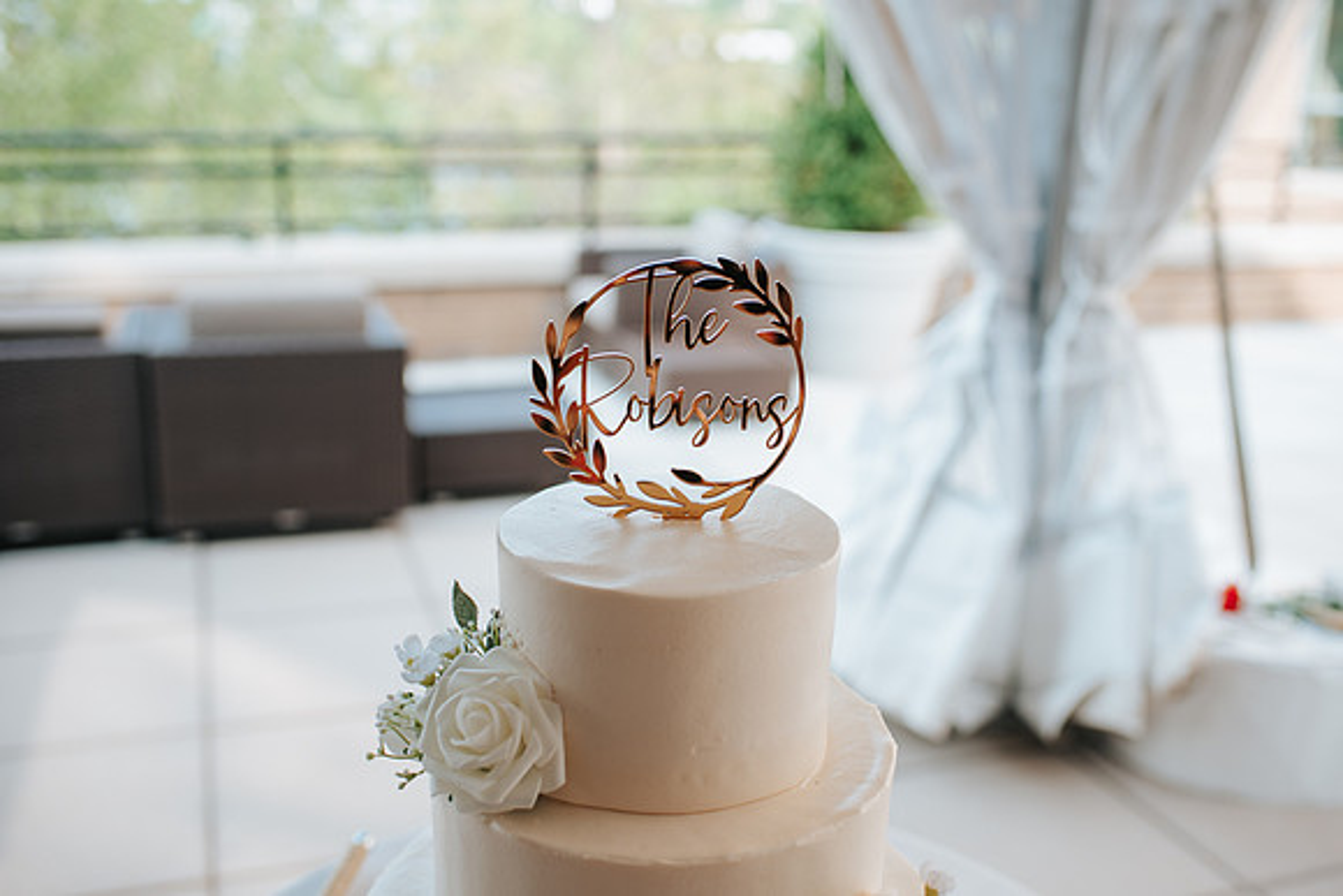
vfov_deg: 37.9
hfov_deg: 54.4
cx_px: 672
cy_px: 448
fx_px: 1306
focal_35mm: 35
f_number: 2.8
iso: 100
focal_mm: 35
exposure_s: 1/200
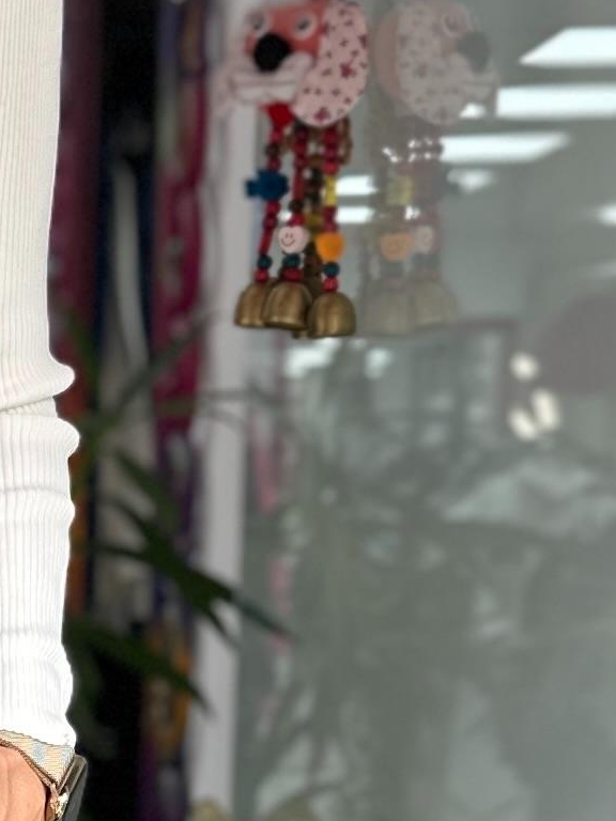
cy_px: 913
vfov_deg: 15.2
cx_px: -278
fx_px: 2990
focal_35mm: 126
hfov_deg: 11.3
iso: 80
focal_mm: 6.86
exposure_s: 1/435
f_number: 1.78
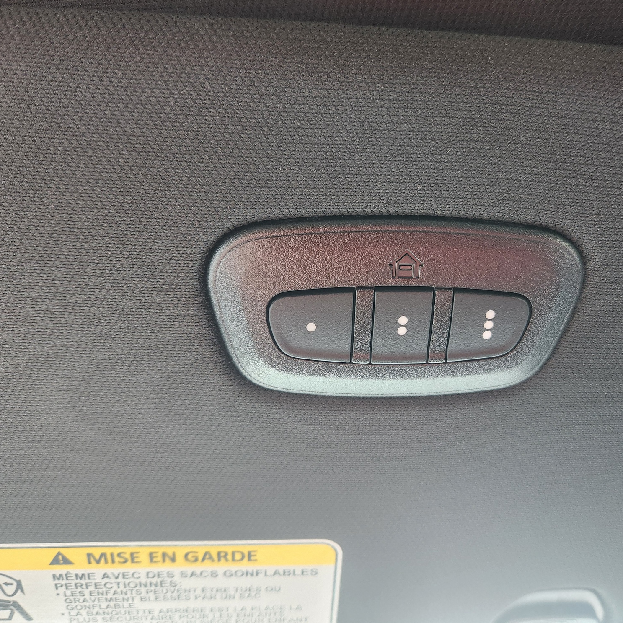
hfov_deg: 56.8
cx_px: 377
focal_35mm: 28
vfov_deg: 57.3
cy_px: 311
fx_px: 570
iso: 400
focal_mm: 5.4
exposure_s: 1/120
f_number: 1.8
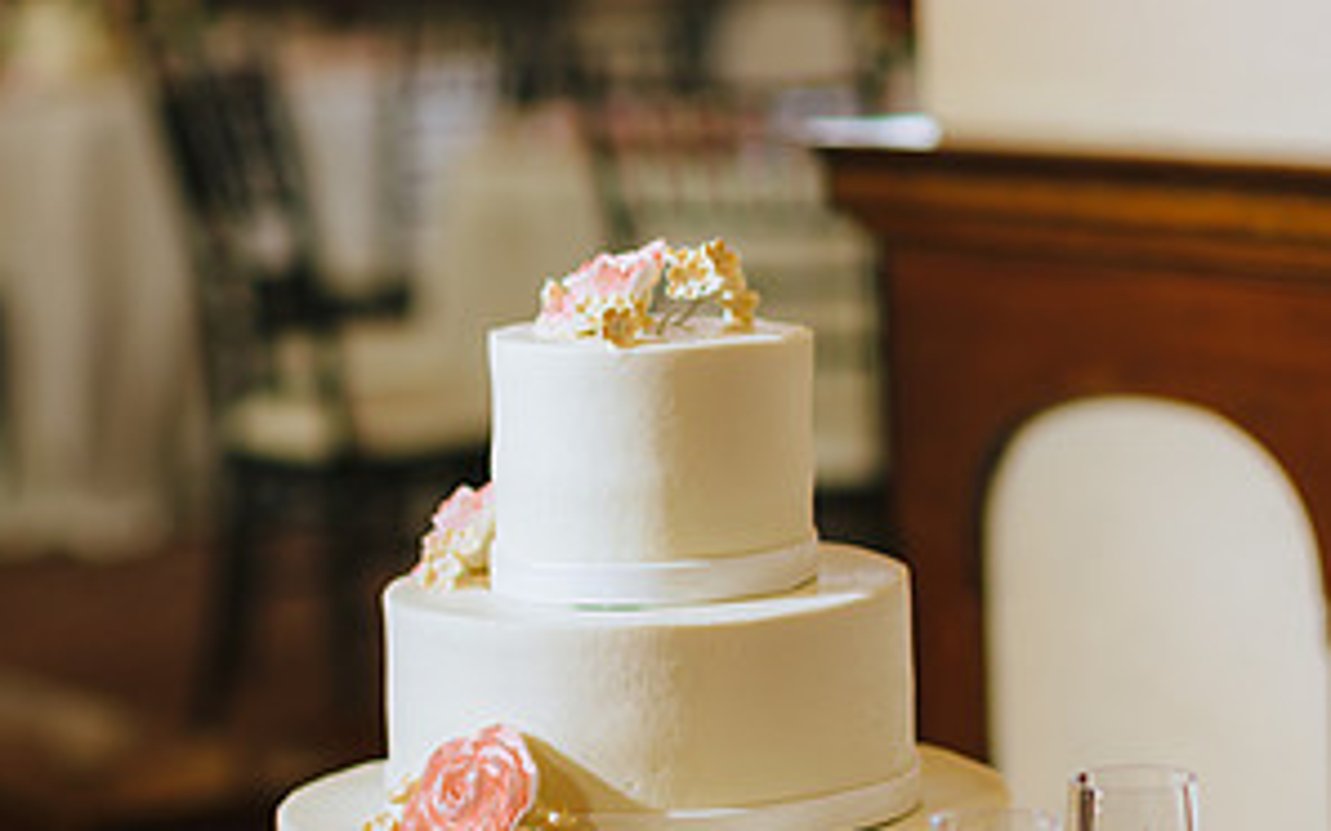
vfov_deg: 10.0
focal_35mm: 131
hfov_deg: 16.0
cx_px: 666
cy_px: 670
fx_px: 4750
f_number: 2.2
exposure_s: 1/160
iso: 125
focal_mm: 85
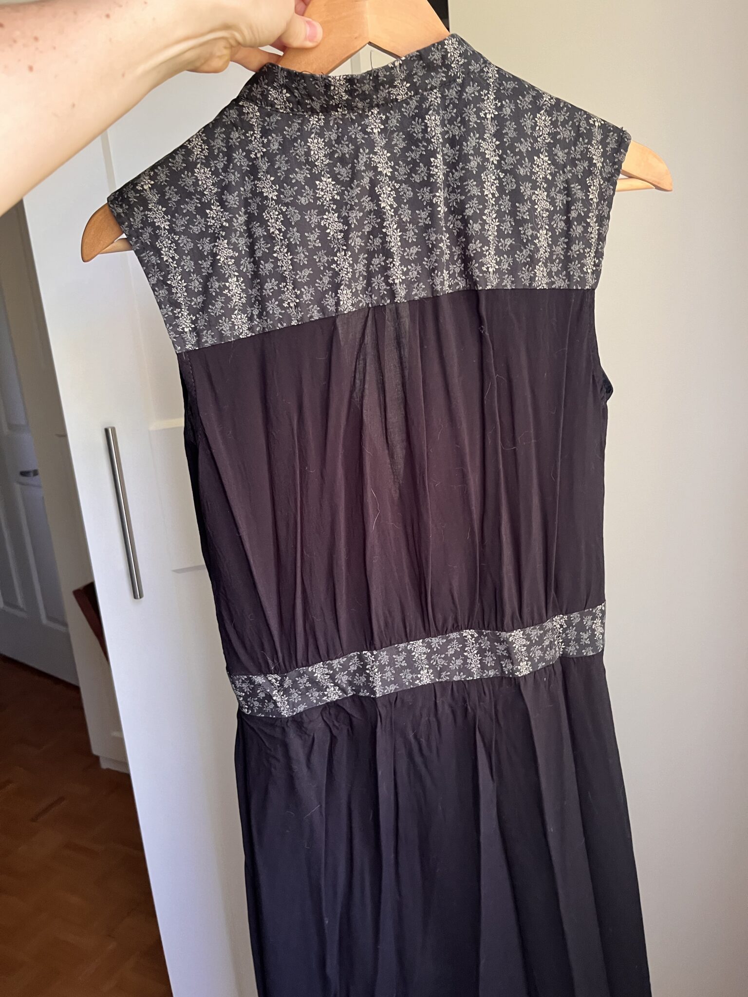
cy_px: 498
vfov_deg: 67.3
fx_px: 749
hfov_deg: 53.1
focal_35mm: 26
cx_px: 374
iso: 250
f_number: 1.6
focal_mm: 5.1
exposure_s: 1/60
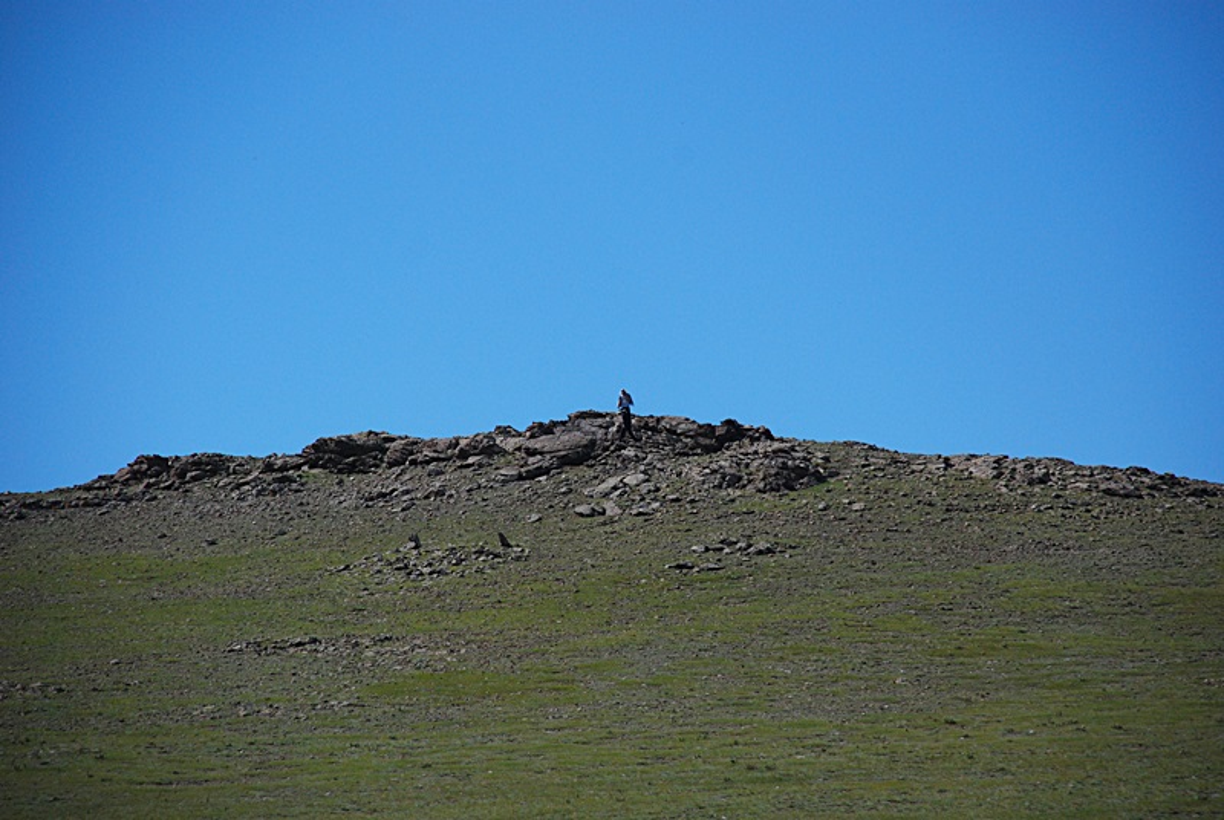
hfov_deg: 10.1
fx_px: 6895
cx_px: 612
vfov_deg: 6.8
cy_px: 410
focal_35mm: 202
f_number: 5.6
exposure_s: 1/2500
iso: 400
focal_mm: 135
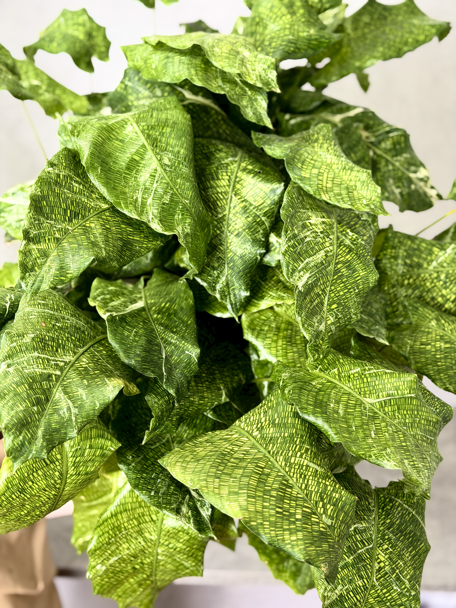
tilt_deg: -19.0
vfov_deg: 39.7
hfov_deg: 30.3
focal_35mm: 48
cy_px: 304
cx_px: 228
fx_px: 843
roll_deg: +1.7
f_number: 1.78
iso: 100
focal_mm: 6.76
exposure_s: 1/94
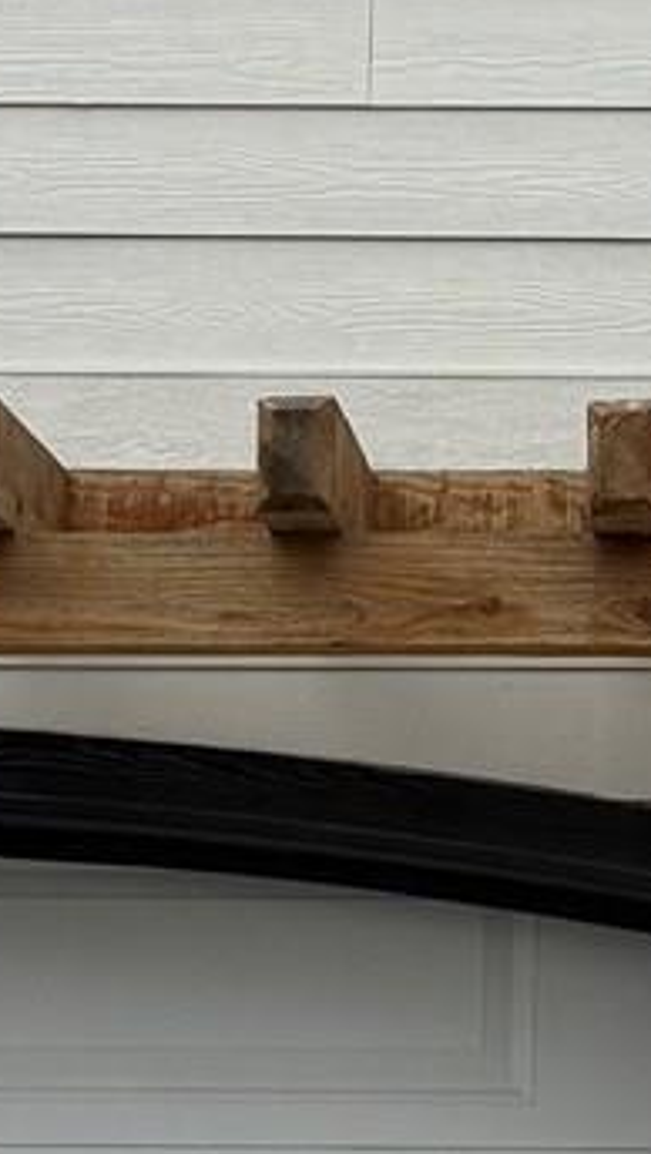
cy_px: 439
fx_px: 5360
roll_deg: -1.2
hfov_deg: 6.9
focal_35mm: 175
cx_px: 809
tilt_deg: +10.1
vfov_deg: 12.3
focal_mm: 6.76
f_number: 1.78
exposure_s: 1/9091
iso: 80
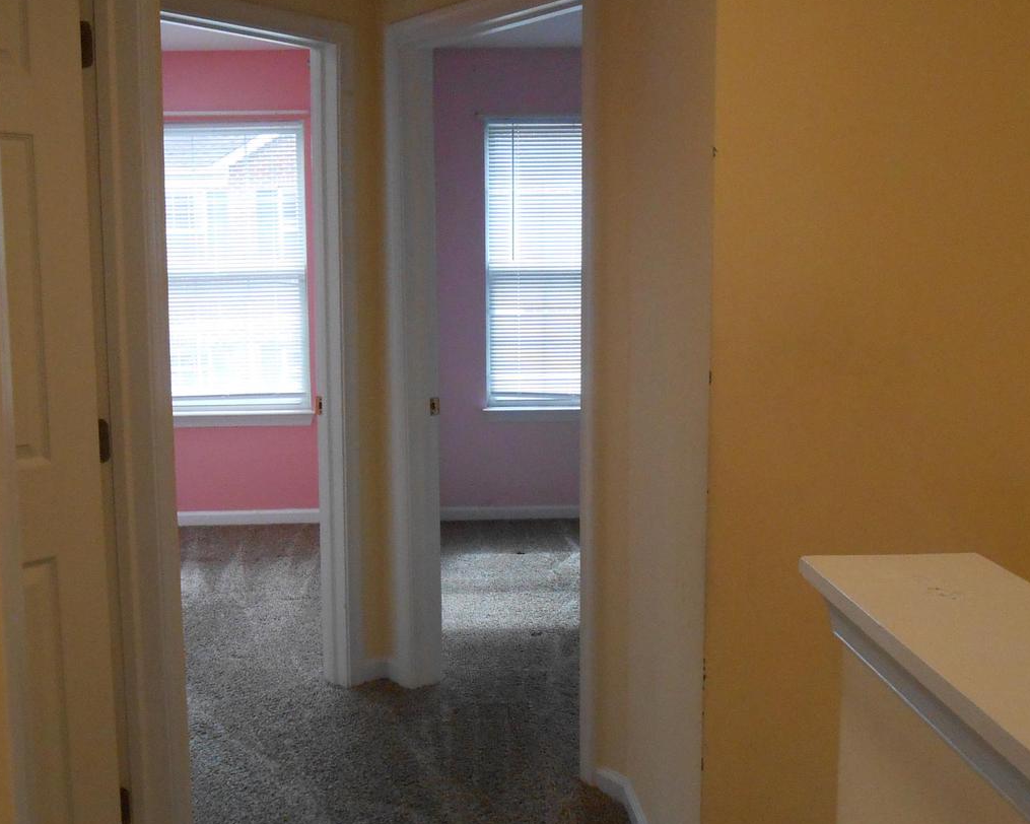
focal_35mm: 36
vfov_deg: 41.1
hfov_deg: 50.1
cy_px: 395
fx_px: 1097
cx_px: 440
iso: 400
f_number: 3.5
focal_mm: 4.6
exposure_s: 1/125
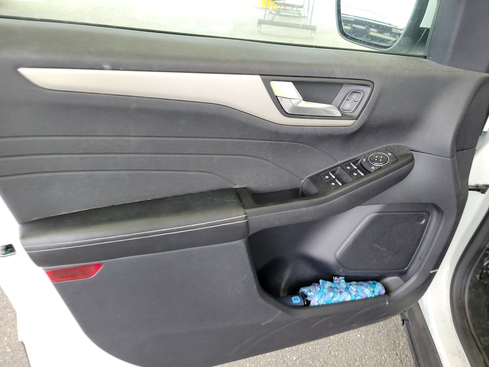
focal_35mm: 24
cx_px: 244
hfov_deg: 71.6
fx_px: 339
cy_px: 184
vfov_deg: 56.8
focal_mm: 6.7
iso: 200
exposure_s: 1/59
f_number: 1.8
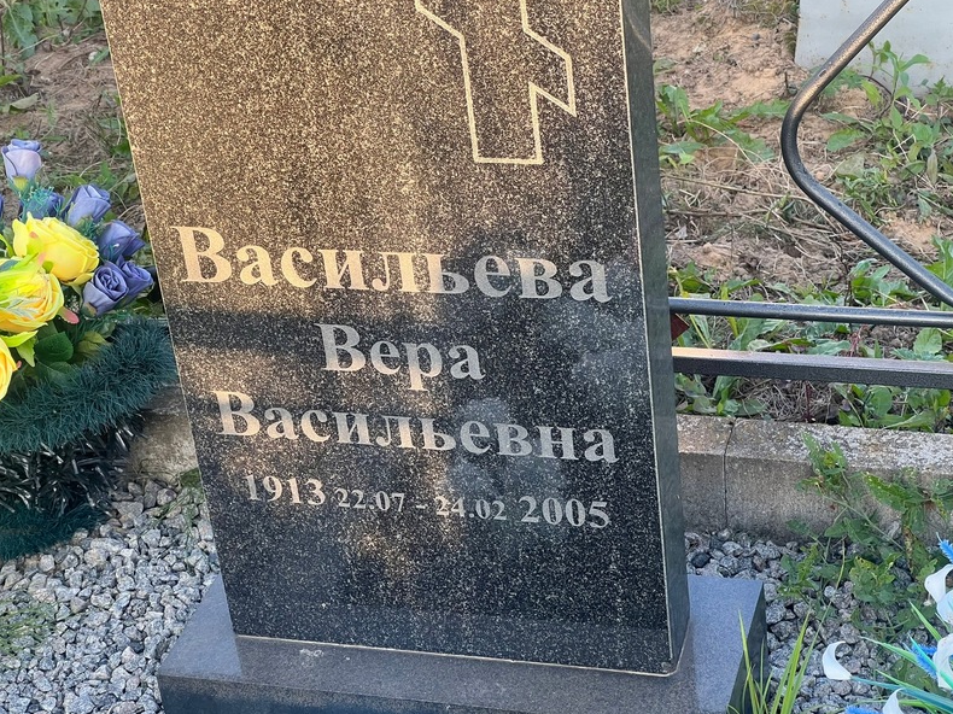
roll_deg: +7.8
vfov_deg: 18.9
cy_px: 356
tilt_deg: -31.7
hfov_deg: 25.0
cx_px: 473
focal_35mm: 78
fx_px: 2147
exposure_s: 1/99
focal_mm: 9
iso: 64
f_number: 2.8
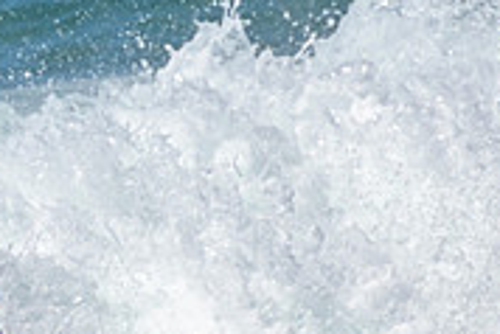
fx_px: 49789
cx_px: -103
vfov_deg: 0.4
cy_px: 234
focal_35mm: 3582
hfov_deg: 0.6
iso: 720
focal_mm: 800
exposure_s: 1/2000
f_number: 11
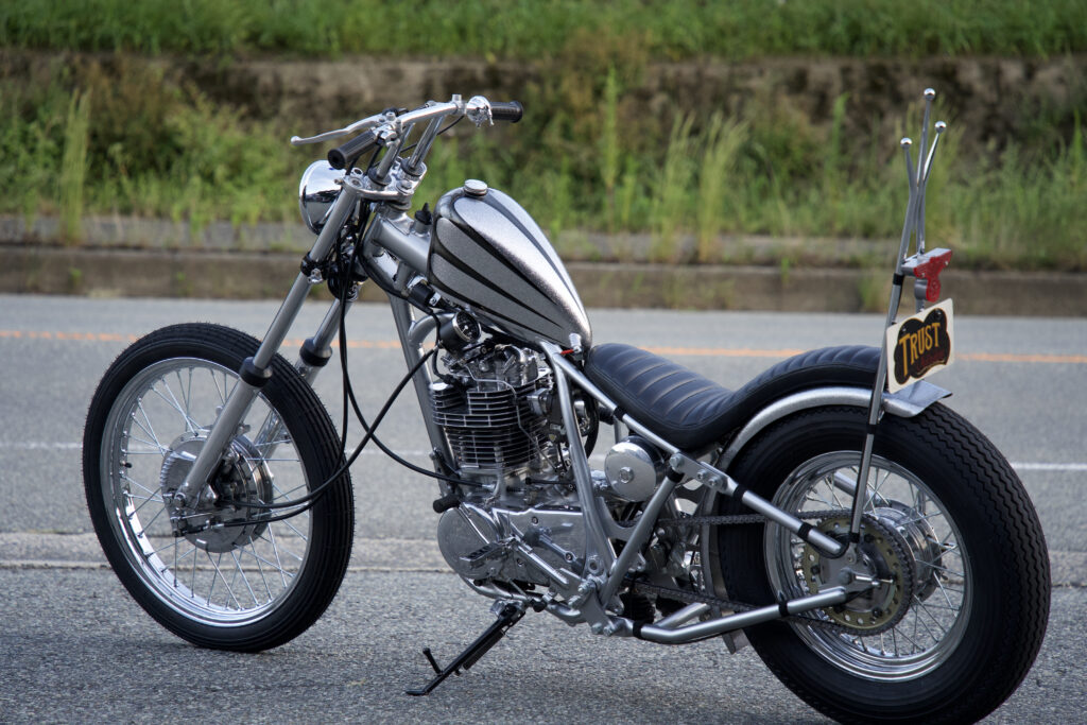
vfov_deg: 8.9
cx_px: 544
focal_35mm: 154
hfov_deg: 13.3
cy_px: 362
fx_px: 4650
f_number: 5.6
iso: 640
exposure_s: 1/160
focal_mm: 154
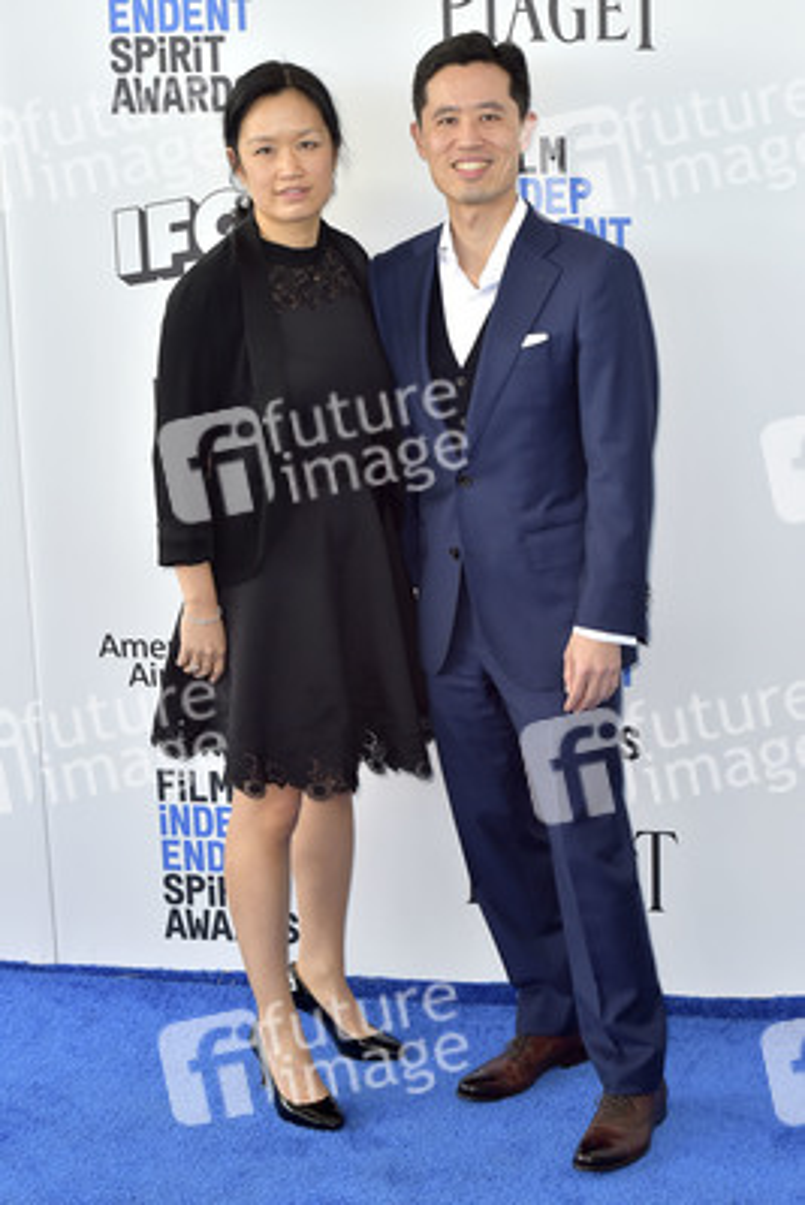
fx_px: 2346
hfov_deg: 19.5
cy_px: 602
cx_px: 402
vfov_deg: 28.8
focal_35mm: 70
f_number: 6.3
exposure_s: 1/320
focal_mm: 70
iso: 500
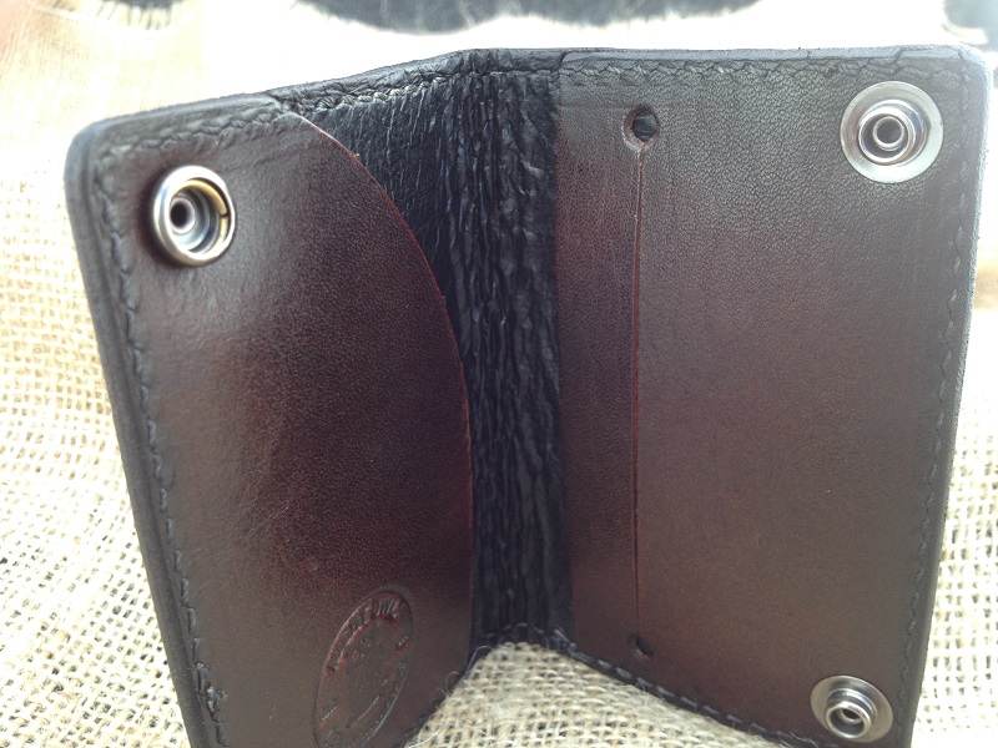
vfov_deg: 40.7
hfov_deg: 52.6
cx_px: 499
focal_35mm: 35
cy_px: 374
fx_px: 1009
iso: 64
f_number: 2.4
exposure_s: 1/120
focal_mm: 4.28
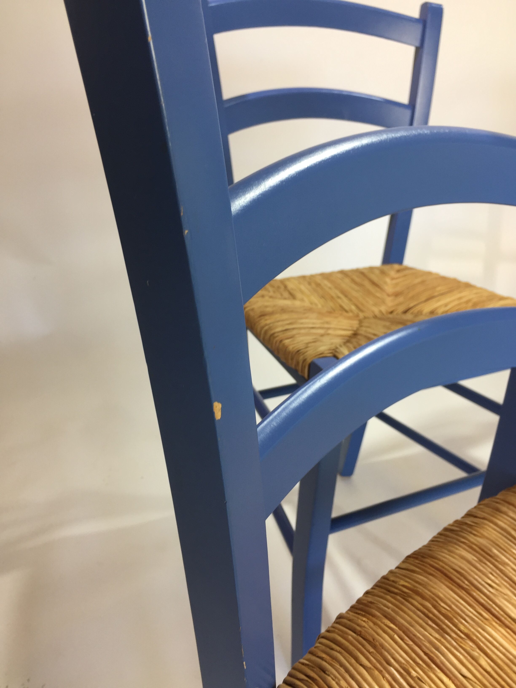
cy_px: 344
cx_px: 258
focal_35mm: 29
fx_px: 576
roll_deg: -1.7
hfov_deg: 48.2
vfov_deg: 61.7
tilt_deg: -24.6
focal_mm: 4.15
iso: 40
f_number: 2.2
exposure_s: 1/50
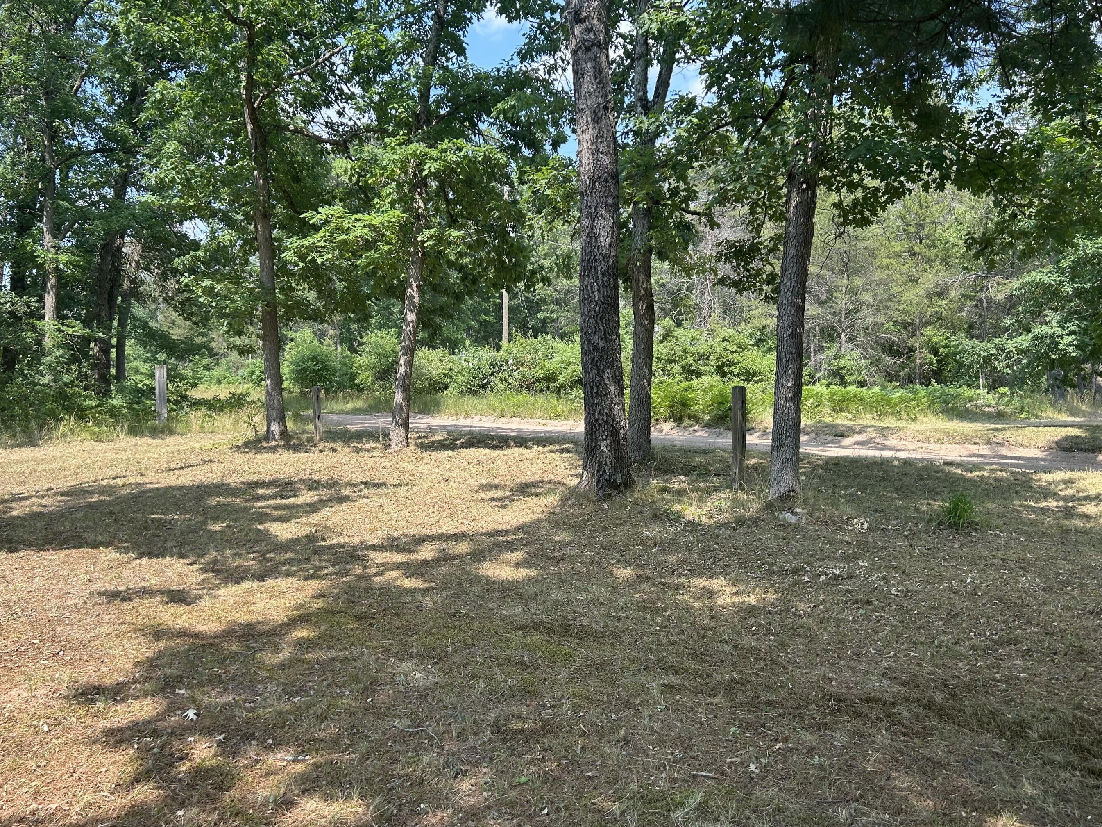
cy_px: 433
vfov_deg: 48.2
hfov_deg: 61.7
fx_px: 923
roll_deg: -0.2
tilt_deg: -3.3
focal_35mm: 29
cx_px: 537
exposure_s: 1/924
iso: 50
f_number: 1.5
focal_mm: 5.7
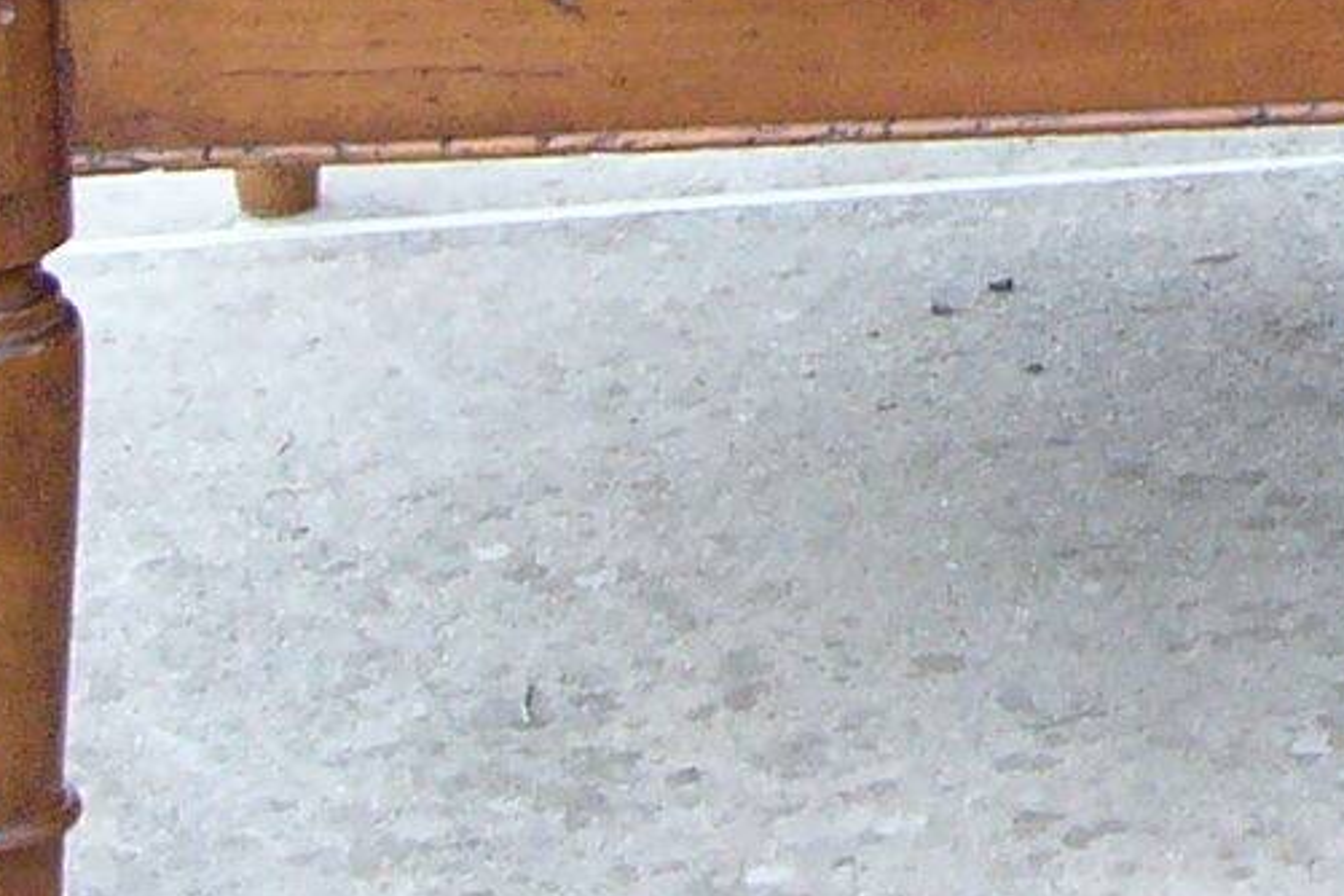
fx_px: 9109
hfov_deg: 8.1
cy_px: -1239
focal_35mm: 244
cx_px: 2624
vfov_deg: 5.4
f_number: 2.8
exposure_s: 1/60
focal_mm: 8.5
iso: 200
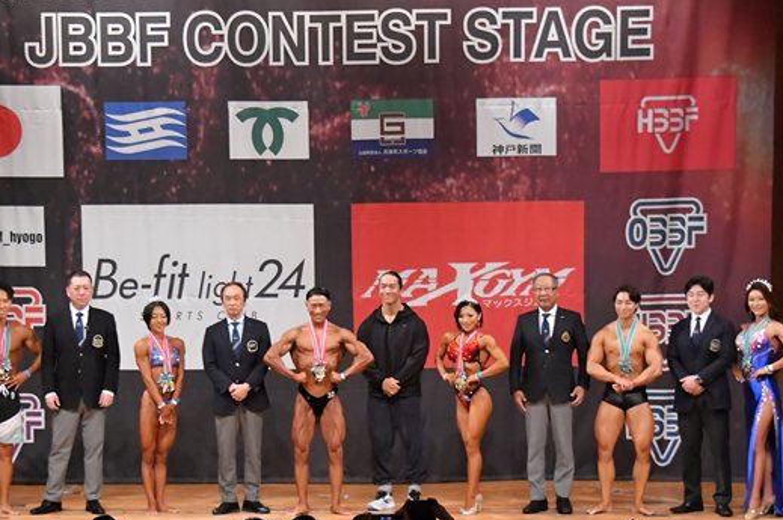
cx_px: 331
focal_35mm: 139
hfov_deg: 14.8
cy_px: 338
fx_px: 3020
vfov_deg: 9.8
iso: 8000
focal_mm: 62
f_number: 5.6
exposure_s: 1/400
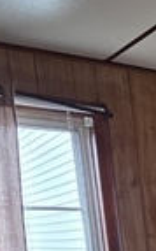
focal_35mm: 74
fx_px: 505
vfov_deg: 22.8
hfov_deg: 13.3
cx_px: 370
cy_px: 374
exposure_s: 1/60
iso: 160
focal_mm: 2.2
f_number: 2.2
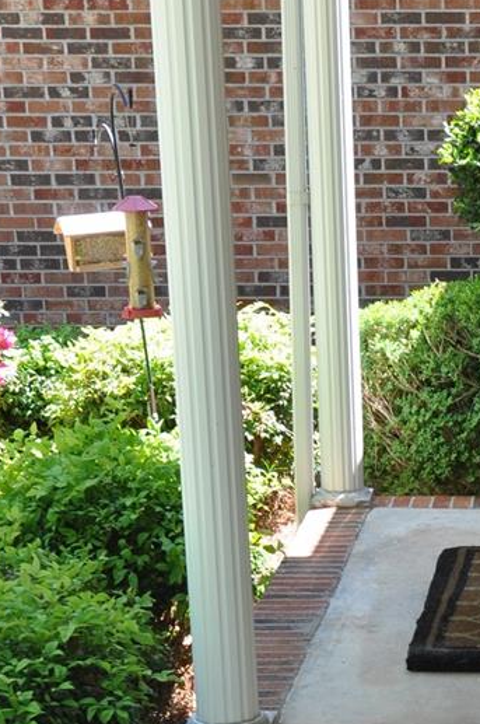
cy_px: 823
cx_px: 563
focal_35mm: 107
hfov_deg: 12.5
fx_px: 2147
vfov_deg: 18.3
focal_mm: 24
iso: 250
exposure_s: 1/125
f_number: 5.6
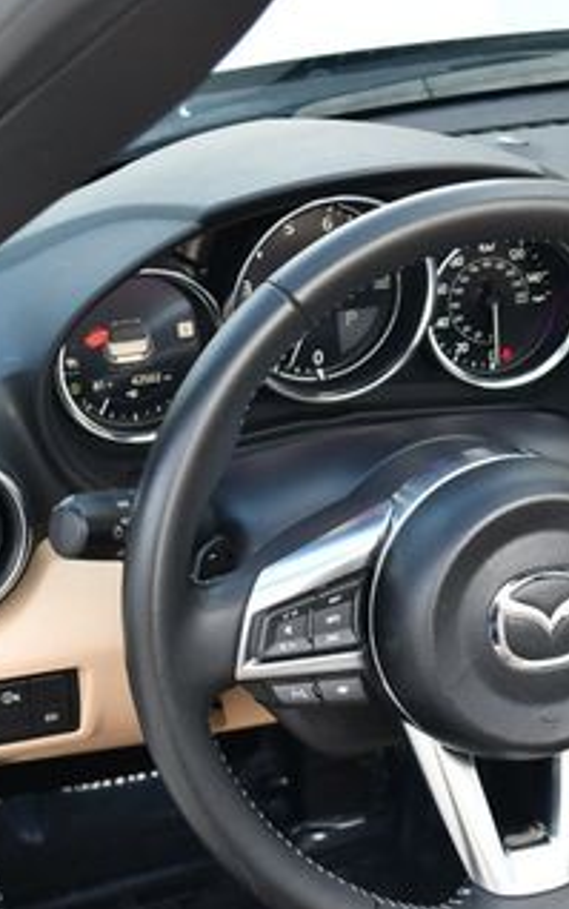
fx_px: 2033
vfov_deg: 25.2
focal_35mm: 82
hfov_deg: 15.6
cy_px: 489
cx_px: 575
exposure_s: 1/250
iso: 450
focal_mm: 20
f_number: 3.8
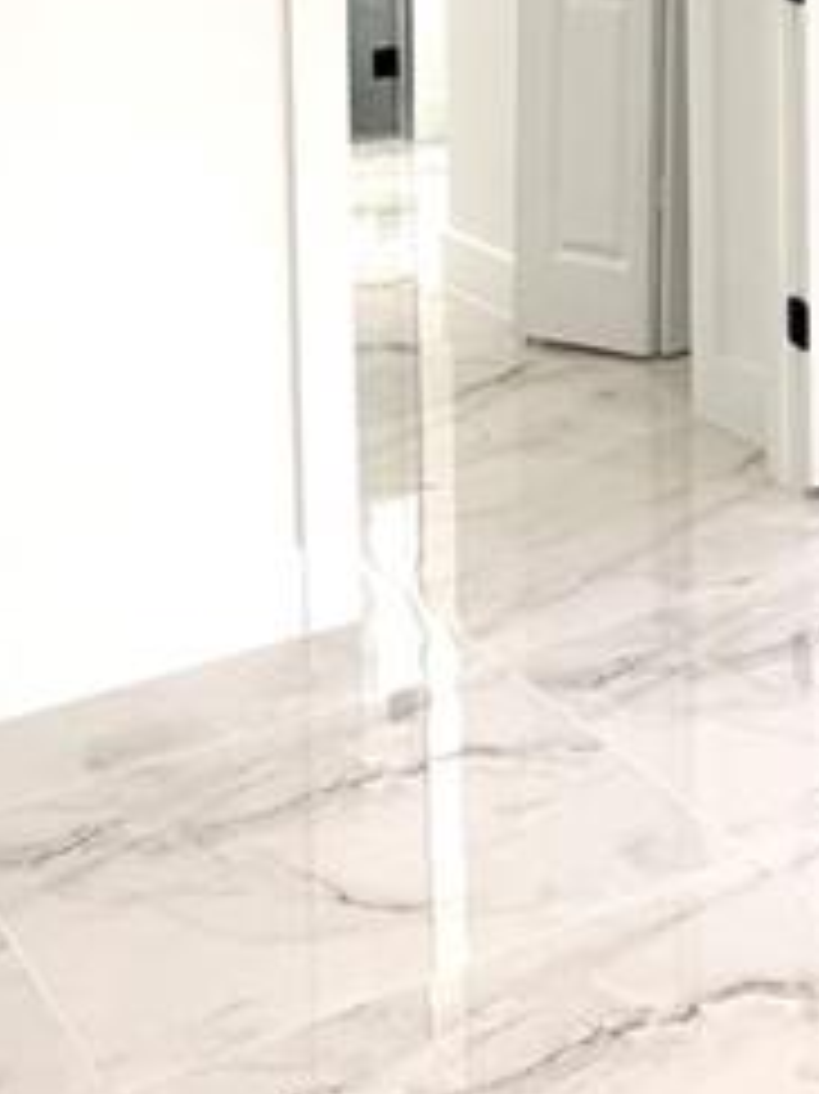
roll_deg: +0.7
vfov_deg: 22.9
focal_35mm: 76
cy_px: -329
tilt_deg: -2.0
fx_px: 2400
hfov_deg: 17.5
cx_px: 1210
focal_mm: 6.76
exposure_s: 1/273
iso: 100
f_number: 1.78
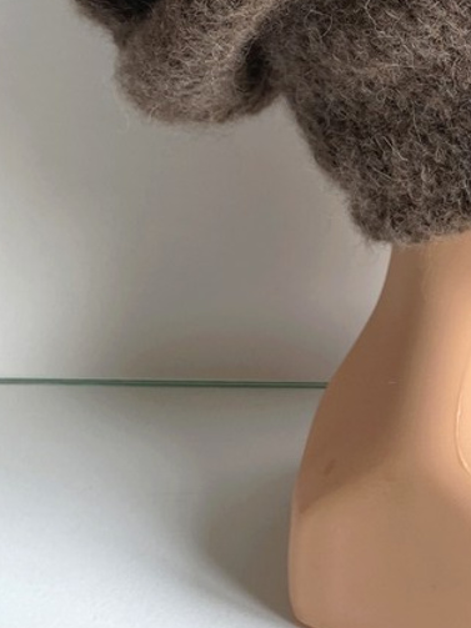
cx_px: 501
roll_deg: -1.2
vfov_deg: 29.8
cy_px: 56
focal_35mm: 62
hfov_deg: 22.5
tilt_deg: -6.1
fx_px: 1125
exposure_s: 1/121
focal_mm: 4.2
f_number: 1.6
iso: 50
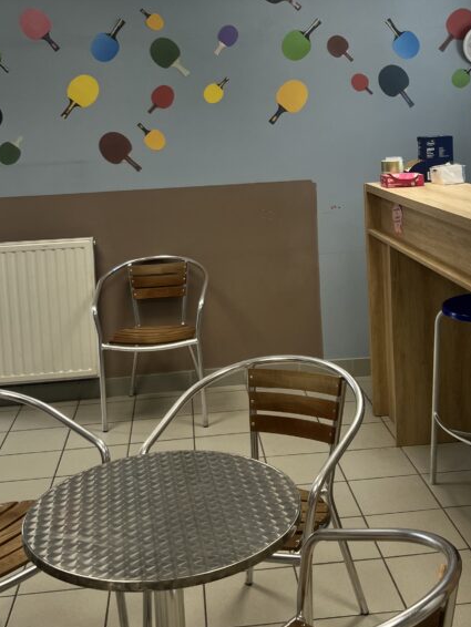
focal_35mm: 47
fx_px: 852
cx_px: 248
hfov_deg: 30.9
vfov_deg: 39.8
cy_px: 192
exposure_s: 1/166
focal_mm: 5.7
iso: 50
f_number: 1.5
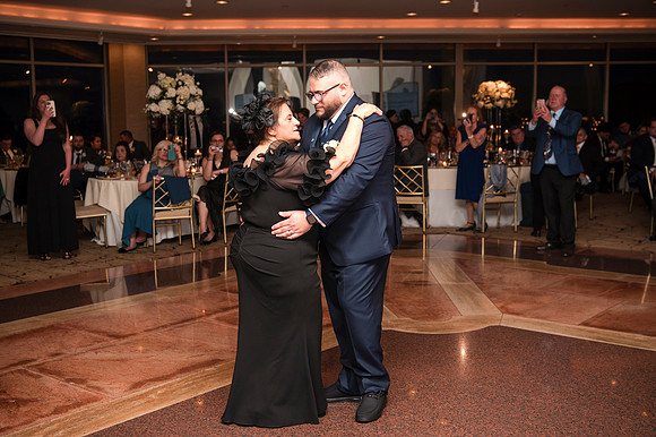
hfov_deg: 44.2
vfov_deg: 30.3
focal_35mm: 44
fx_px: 807
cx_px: 328
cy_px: 218
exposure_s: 1/100
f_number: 3.5
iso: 800
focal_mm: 42
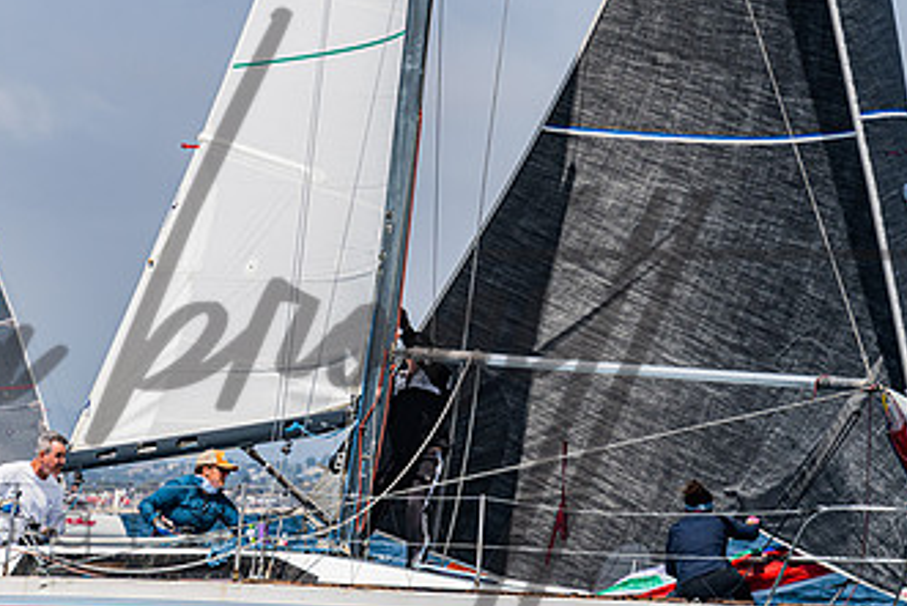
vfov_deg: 5.3
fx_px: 6578
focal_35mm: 261
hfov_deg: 7.9
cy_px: 319
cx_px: 318
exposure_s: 1/1000
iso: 250
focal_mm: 145
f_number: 6.3
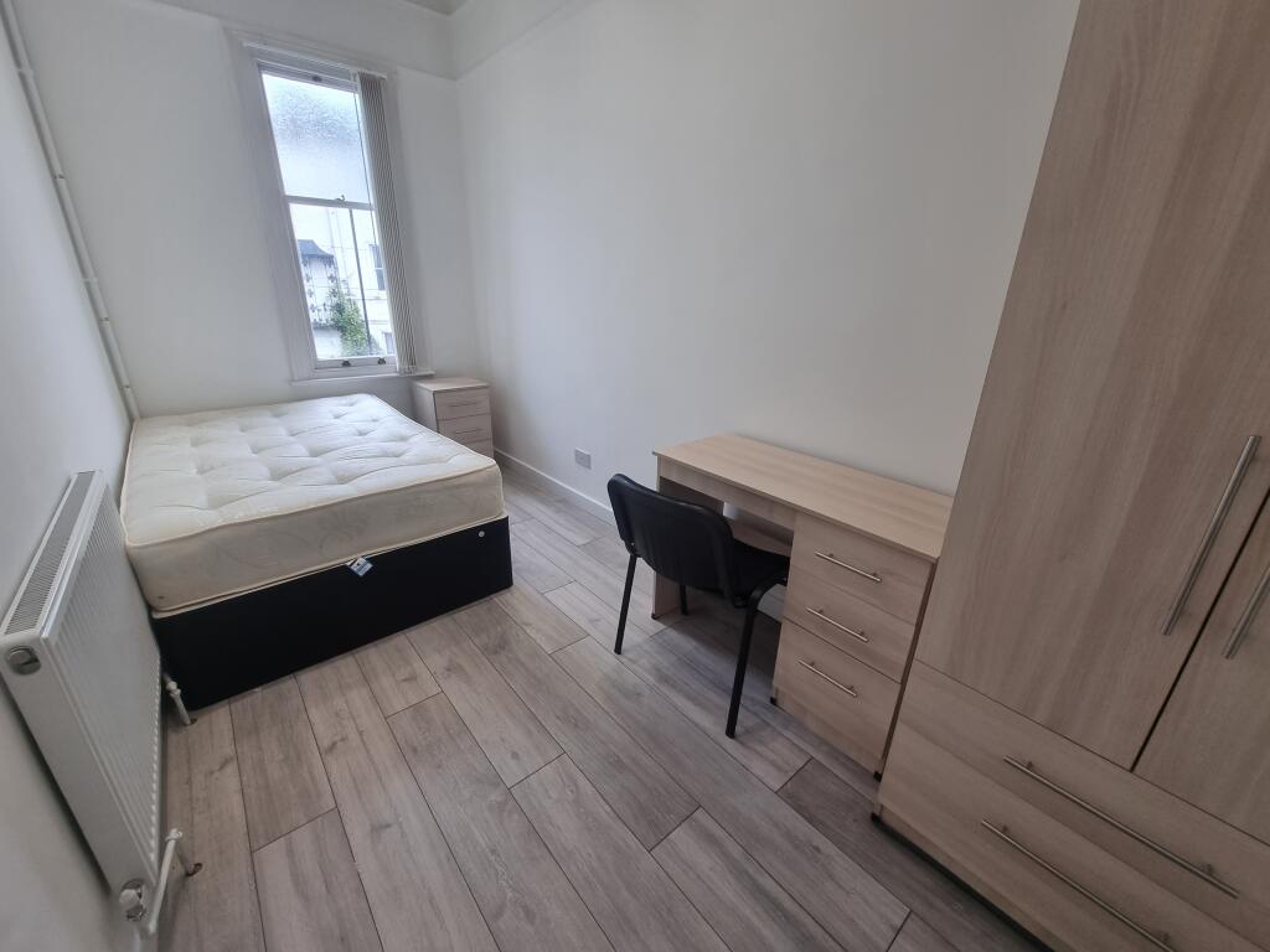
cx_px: 635
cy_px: 476
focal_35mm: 13
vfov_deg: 89.9
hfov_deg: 106.2
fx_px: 477
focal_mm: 2.2
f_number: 2.2
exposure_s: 1/100
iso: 100
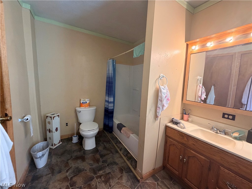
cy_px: 94
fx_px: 102
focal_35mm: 14
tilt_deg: -5.9
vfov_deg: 85.7
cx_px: 126
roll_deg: -2.1
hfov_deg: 102.1
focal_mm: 2.22
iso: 320
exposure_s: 1/60
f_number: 2.2
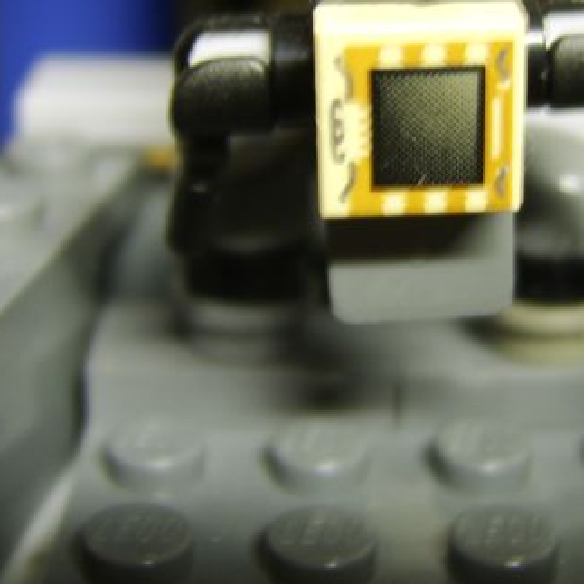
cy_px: 141
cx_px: 410
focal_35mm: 61
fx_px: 1164
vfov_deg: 27.7
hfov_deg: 27.9
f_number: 2.7
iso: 71
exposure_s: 1/2
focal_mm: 8.13
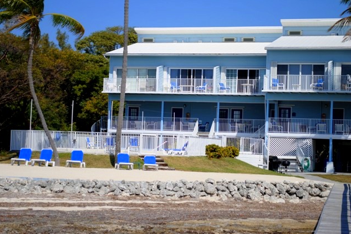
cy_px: 116
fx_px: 814
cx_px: 175
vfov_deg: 16.4
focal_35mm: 84
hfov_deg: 24.3
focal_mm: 55
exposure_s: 1/1000
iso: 100
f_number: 5.6
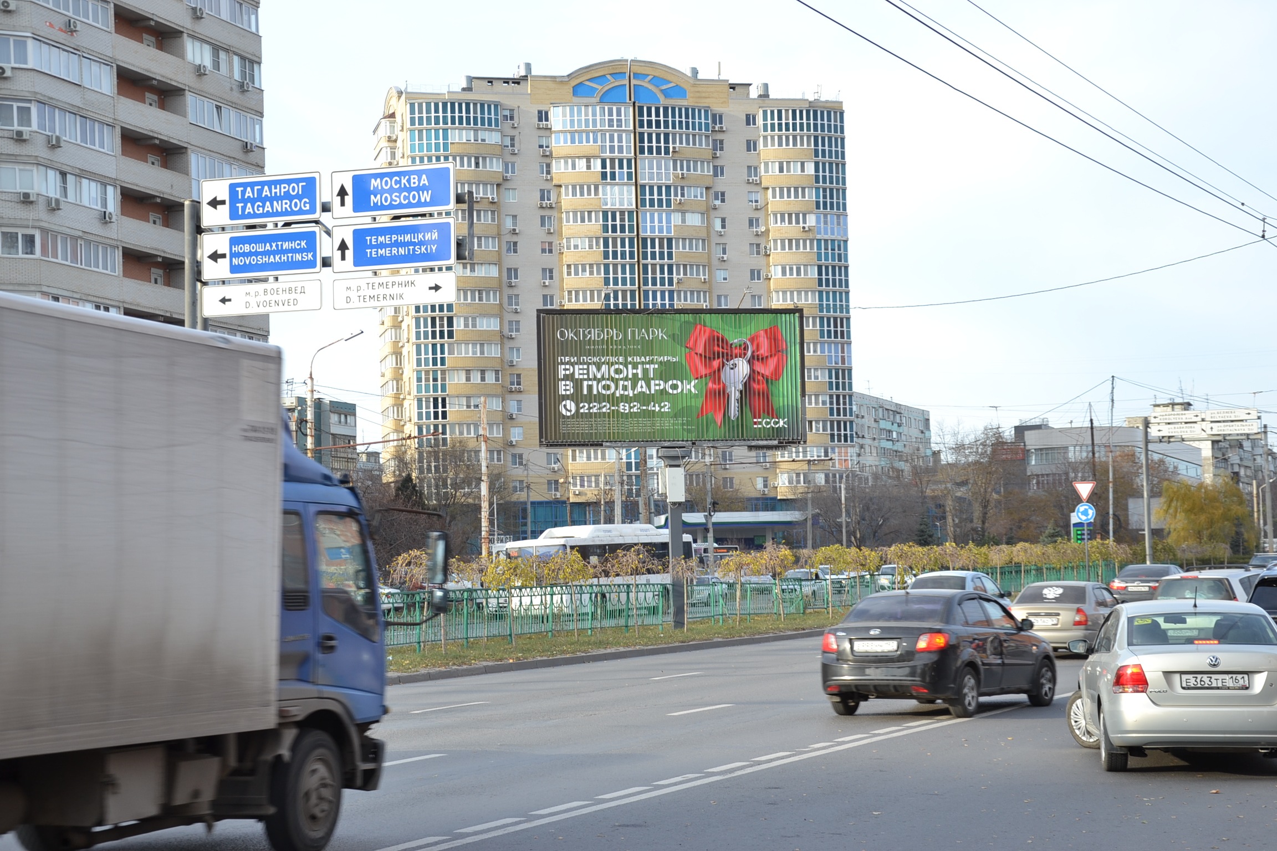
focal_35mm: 72
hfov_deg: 28.1
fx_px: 2554
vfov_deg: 18.9
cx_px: 638
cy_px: 426
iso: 100
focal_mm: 48
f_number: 5.6
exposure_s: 1/100
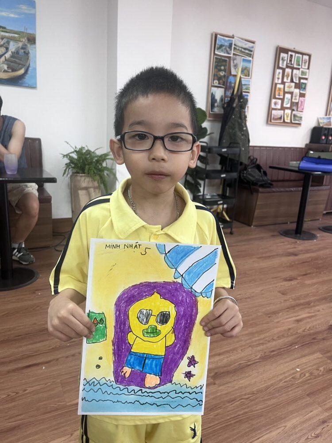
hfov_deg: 53.1
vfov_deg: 67.3
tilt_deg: -14.5
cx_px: 166
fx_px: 332
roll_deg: -3.7
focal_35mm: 26
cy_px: 222
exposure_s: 1/50
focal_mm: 5.1
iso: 80
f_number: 1.6
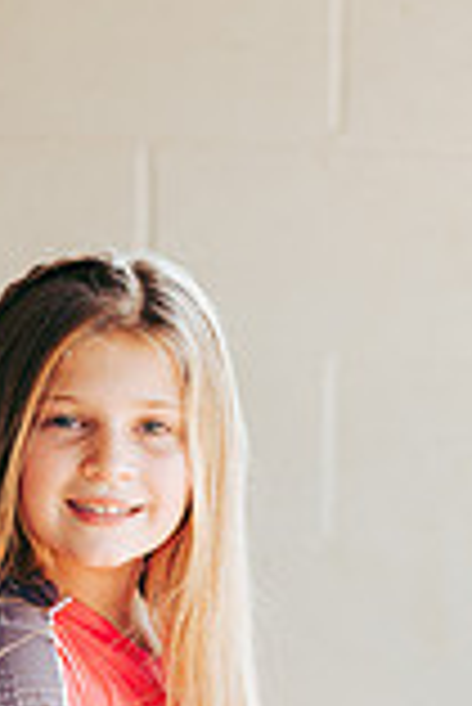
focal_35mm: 244
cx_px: 103
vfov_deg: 8.4
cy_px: 715
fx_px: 4788
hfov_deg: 5.6
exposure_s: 1/320
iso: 160
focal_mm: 85
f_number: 2.8
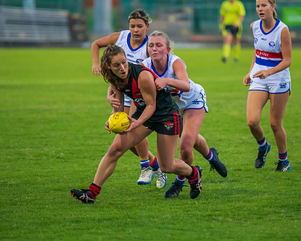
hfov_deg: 6.1
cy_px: 119
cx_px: 179
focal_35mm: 318
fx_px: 2835
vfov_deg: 4.9
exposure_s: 1/1000
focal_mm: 200
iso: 1600
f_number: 2.8
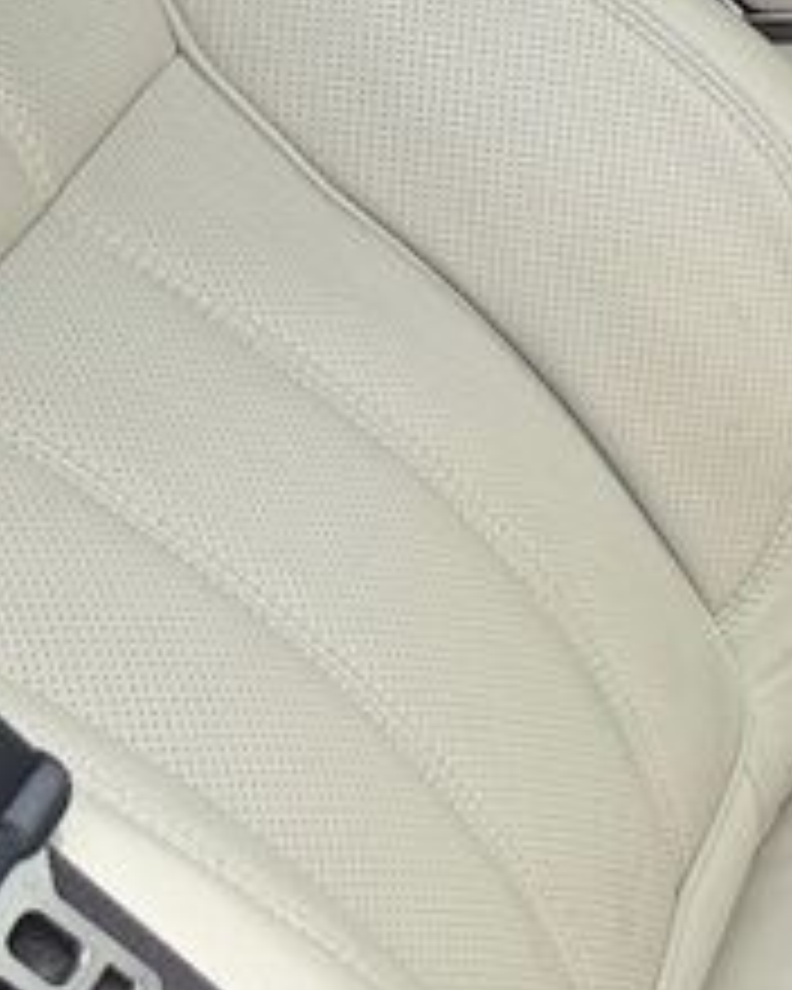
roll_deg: +1.6
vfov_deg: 17.5
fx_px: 3194
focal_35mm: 109
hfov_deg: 11.6
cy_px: 284
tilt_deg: -31.3
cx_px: 1890
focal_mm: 6.76
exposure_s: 1/1522
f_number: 1.78
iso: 80
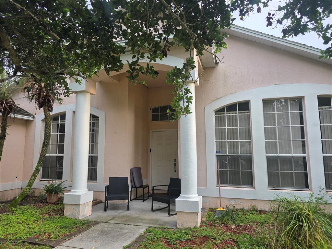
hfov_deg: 73.9
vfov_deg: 58.9
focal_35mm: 23
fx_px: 221
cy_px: 124
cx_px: 166
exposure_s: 1/180
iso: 40
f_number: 1.7
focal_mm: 6.3
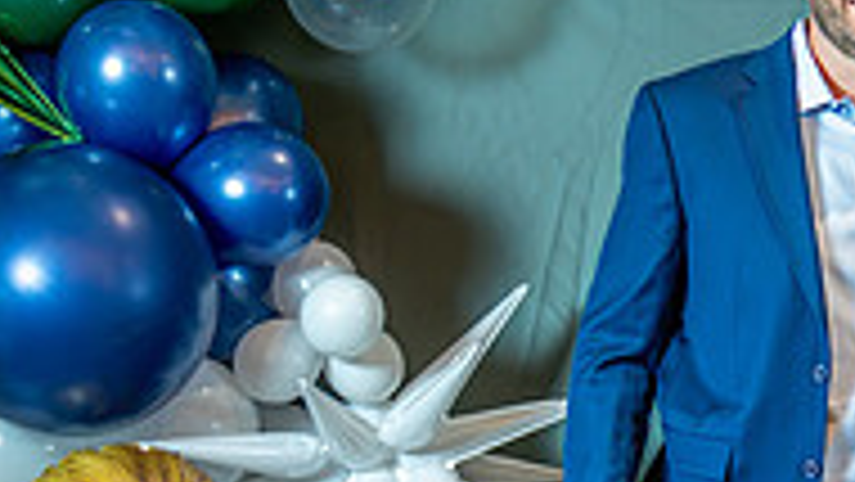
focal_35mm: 176
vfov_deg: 6.9
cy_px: 512
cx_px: 1155
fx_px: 3991
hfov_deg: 11.8
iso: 1250
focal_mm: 50
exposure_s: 1/400
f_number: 1.2
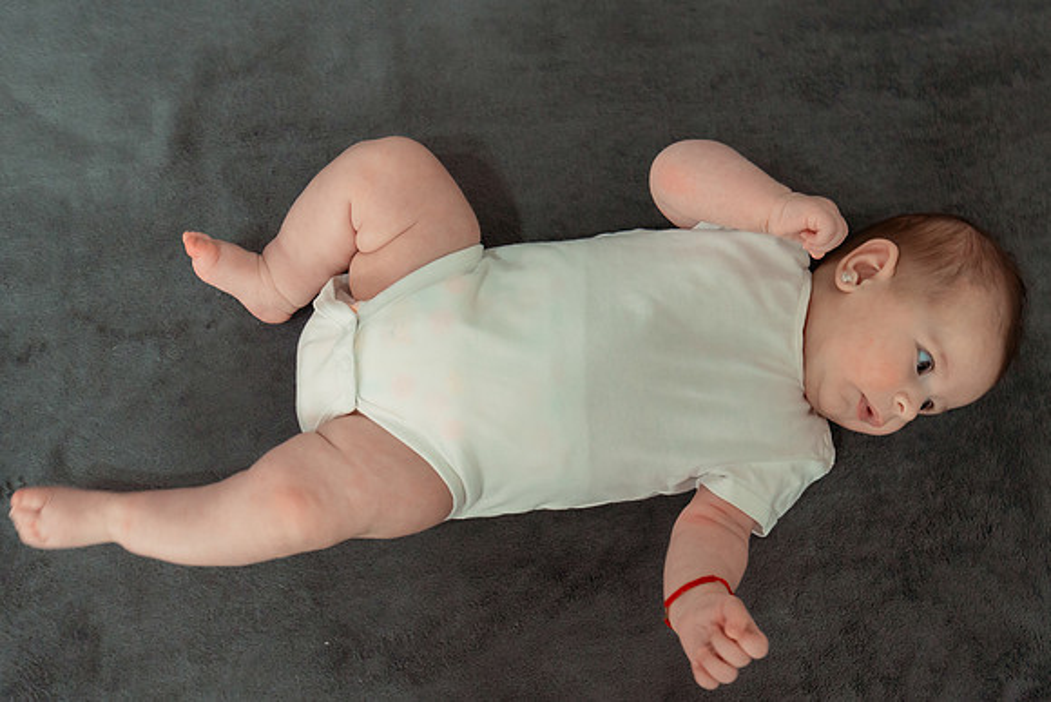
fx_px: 1100
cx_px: 581
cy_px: 406
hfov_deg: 51.0
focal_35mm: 38
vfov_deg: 35.3
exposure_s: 1/160
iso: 1600
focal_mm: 30
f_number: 2.8
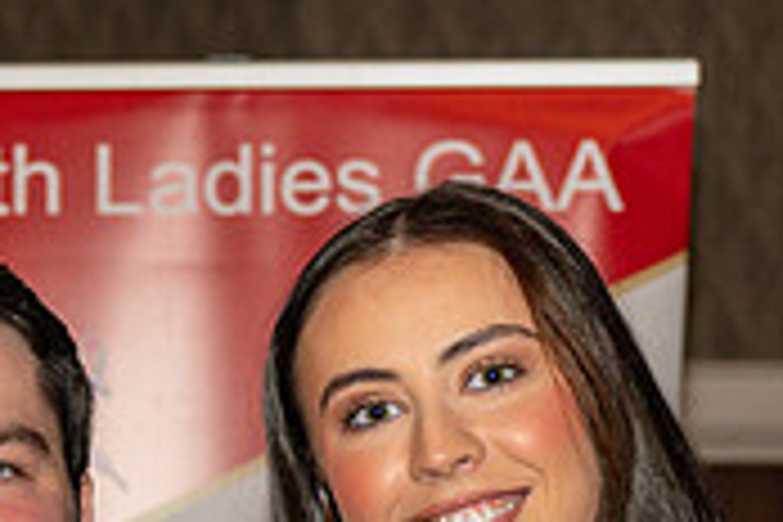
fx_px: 4371
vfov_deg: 6.7
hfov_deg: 10.2
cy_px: 873
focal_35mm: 201
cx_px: 191
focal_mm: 46
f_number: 3.5
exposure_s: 1/125
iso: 500
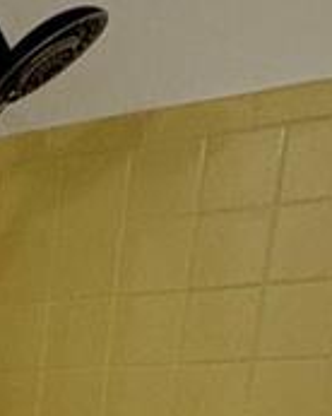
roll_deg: +0.9
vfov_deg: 16.1
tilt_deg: -17.8
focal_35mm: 95
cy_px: 806
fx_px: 1169
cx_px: -387
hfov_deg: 13.3
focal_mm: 2.22
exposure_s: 1/60
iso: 200
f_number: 2.2
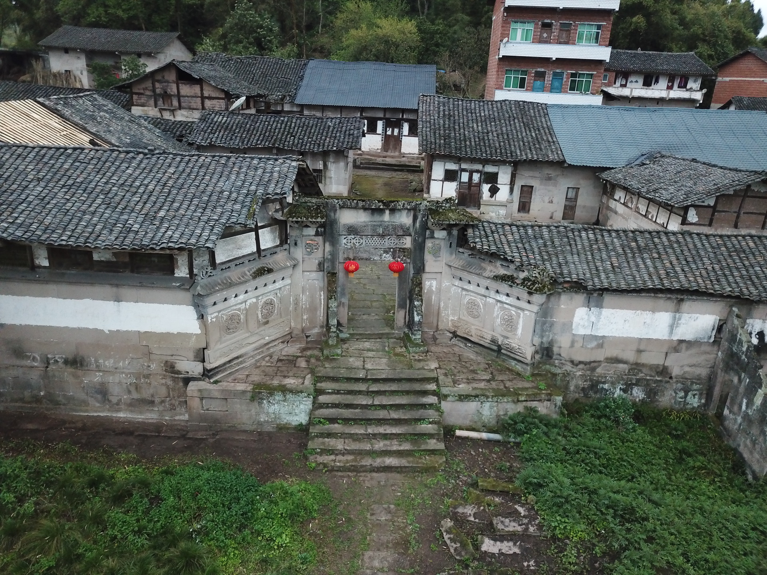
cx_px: 384
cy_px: 288
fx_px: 576
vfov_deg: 53.1
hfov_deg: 67.3
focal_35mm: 26
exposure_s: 1/25
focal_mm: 4.73
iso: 442
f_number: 2.2
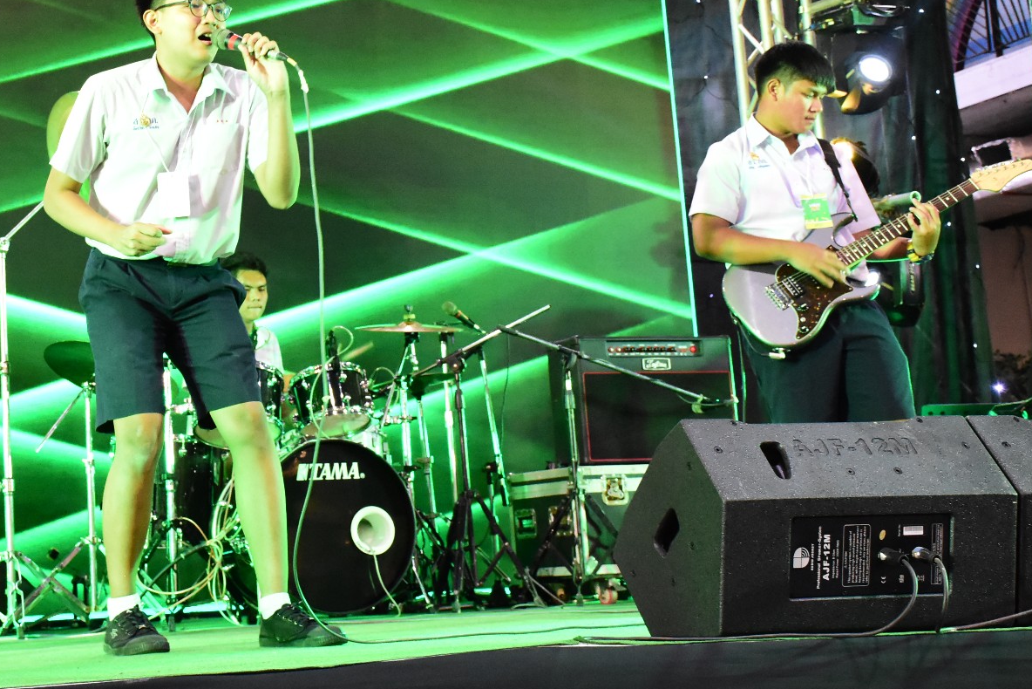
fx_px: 2093
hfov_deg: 27.4
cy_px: 200
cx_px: 276
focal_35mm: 73
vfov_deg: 18.6
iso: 4000
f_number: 5.6
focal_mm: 32
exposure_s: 1/80
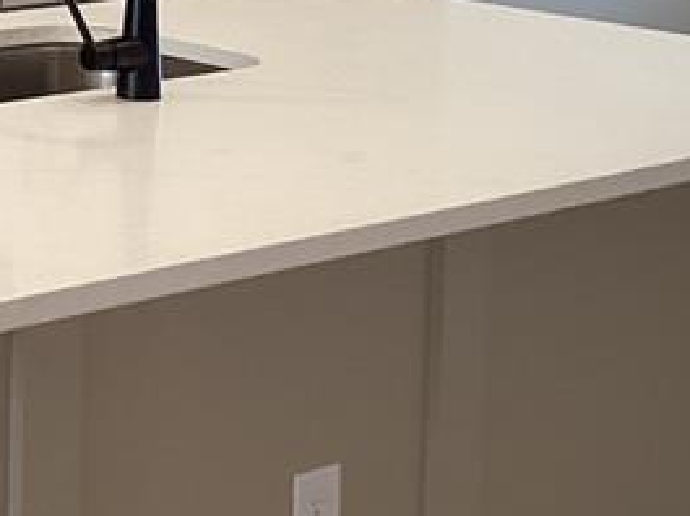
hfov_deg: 15.4
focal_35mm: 120
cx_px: -299
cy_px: -185
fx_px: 2389
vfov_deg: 11.9
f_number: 2.4
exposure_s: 1/60
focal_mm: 3.3
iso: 100
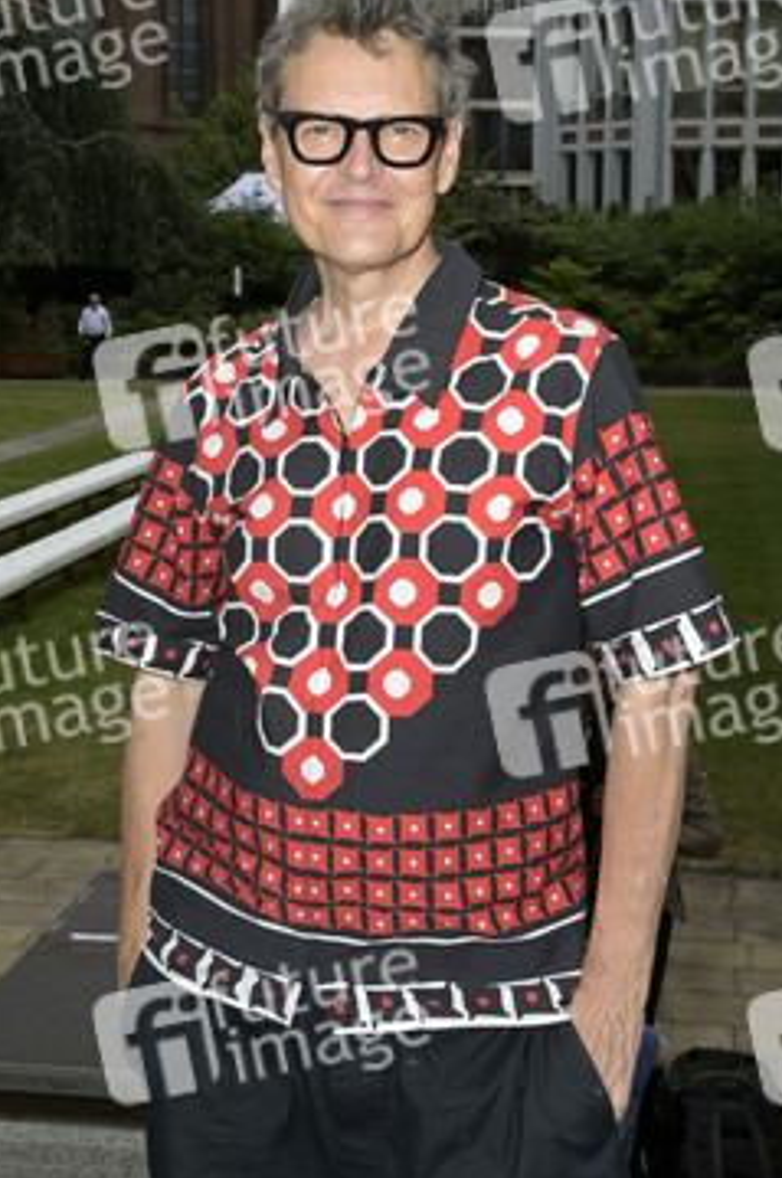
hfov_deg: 26.9
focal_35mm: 50
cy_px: 537
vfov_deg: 39.6
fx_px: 1634
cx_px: 357
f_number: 13
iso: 250
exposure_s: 1/250
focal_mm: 45
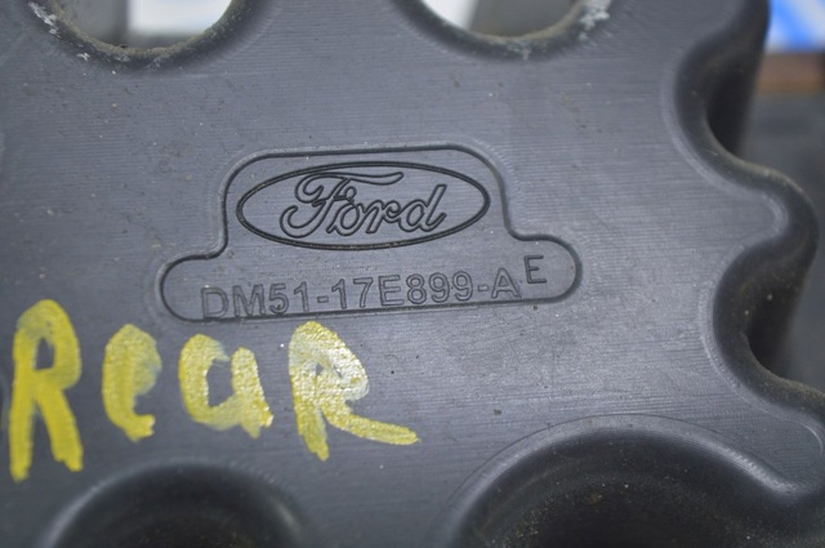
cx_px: 412
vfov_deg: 16.5
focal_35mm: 82
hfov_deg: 24.6
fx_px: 1888
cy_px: 274
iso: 400
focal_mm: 55
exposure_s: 1/20
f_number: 5.6
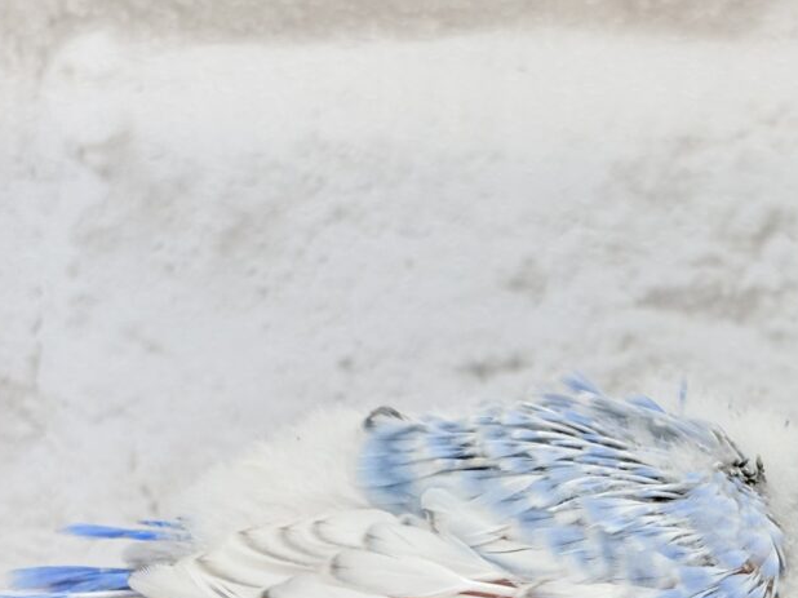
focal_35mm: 101
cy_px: 496
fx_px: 2327
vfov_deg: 14.5
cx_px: 677
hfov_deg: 19.2
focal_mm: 5.96
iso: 100
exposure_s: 1/100
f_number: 1.6
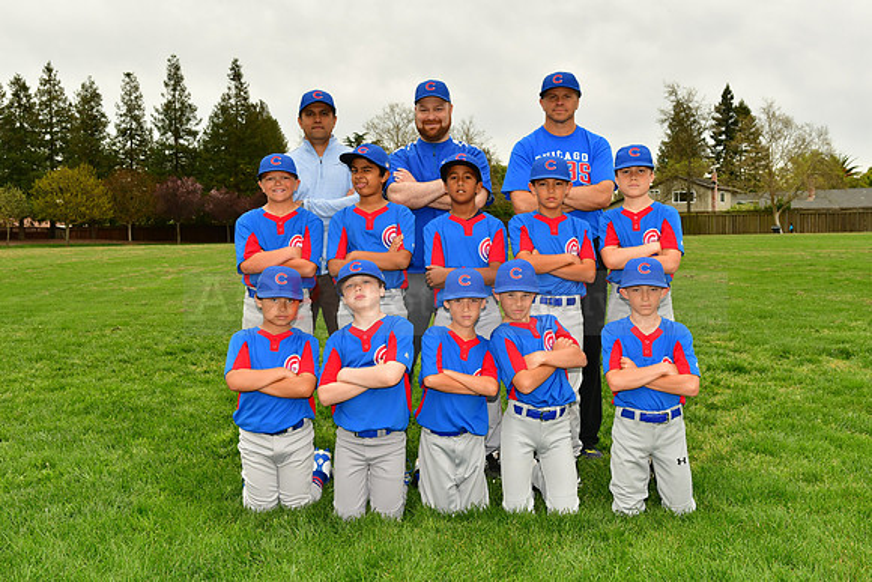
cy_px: 291
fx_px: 1018
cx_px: 436
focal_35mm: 42
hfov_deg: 46.4
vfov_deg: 31.9
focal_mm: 28
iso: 400
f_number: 7.1
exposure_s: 1/500
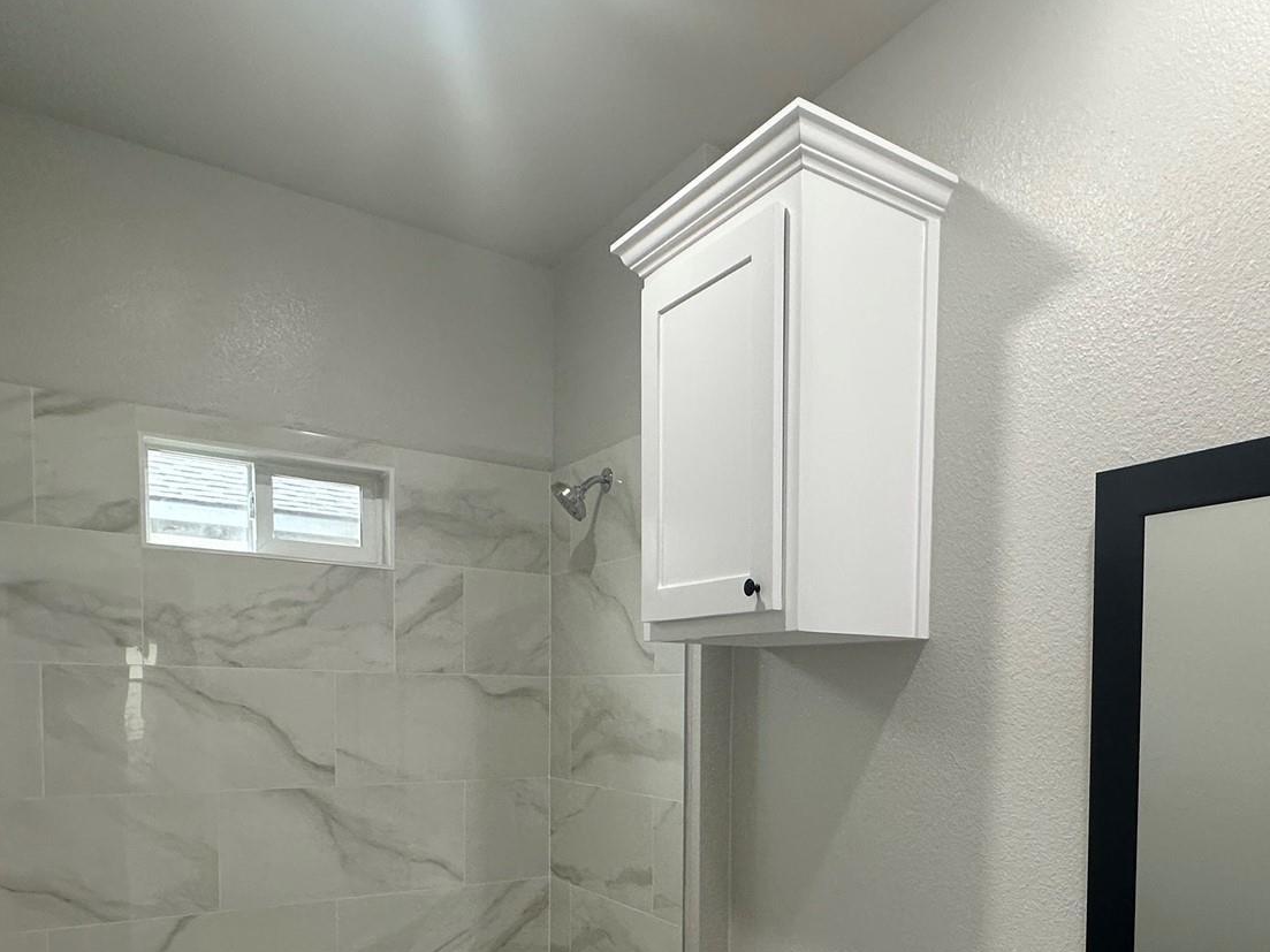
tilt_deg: -3.3
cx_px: 754
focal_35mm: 26
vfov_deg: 50.1
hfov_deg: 66.7
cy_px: 752
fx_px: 954
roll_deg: -1.0
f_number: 2.2
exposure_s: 1/120
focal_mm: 2.22
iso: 200
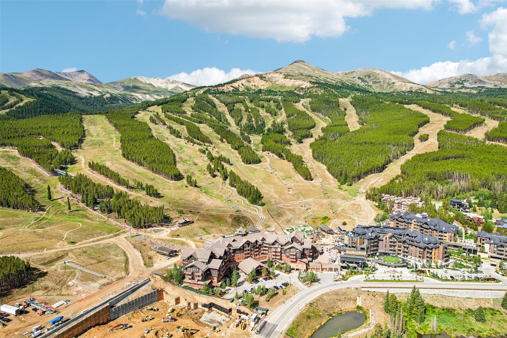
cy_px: 169
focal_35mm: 22
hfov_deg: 78.6
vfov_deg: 57.2
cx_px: 254
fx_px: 310
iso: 110
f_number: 2.8
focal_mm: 8.4
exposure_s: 1/2000
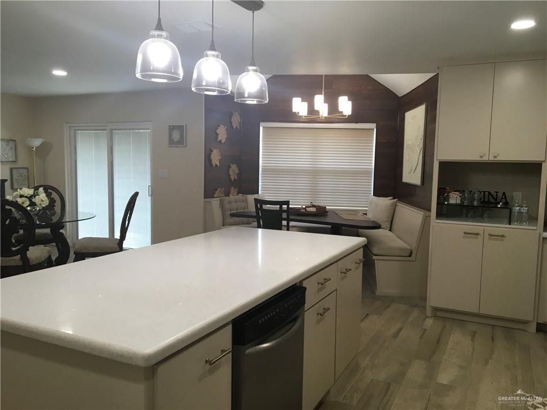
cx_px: 274
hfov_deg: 61.7
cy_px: 205
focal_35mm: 29
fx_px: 458
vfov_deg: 48.2
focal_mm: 4.15
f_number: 2.2
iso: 32
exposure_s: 1/40
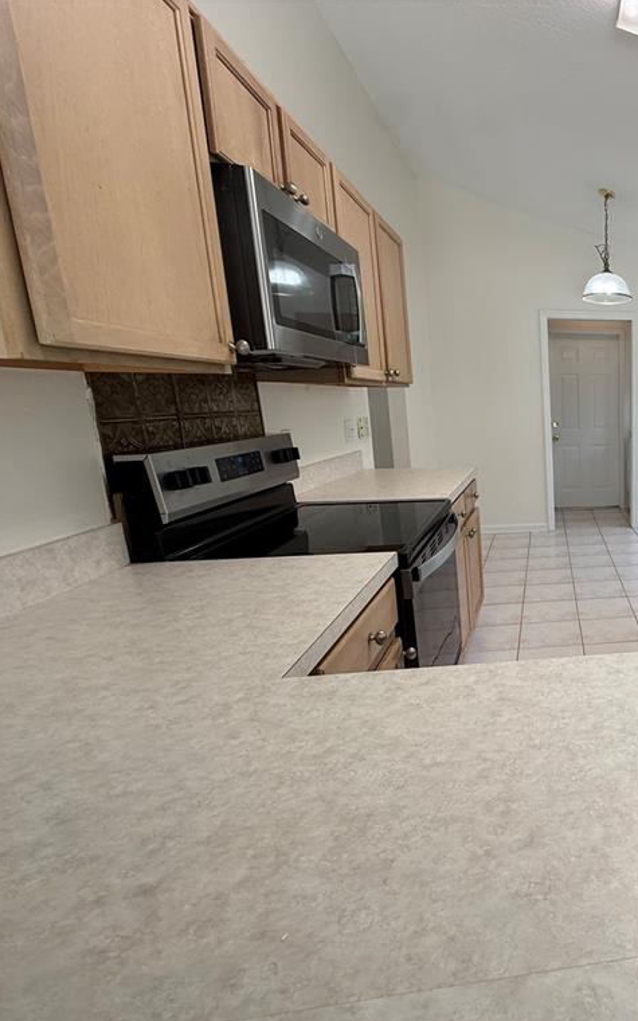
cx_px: 637
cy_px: 513
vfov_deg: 85.1
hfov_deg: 49.0
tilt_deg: -11.9
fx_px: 556
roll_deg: +0.3
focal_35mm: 20
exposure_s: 1/120
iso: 80
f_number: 2.2
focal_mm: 2.22
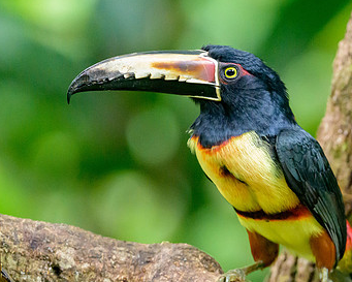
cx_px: 285
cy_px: 185
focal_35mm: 959
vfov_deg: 1.6
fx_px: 9994
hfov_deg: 2.0
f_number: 5.6
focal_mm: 500
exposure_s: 1/1000
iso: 16000
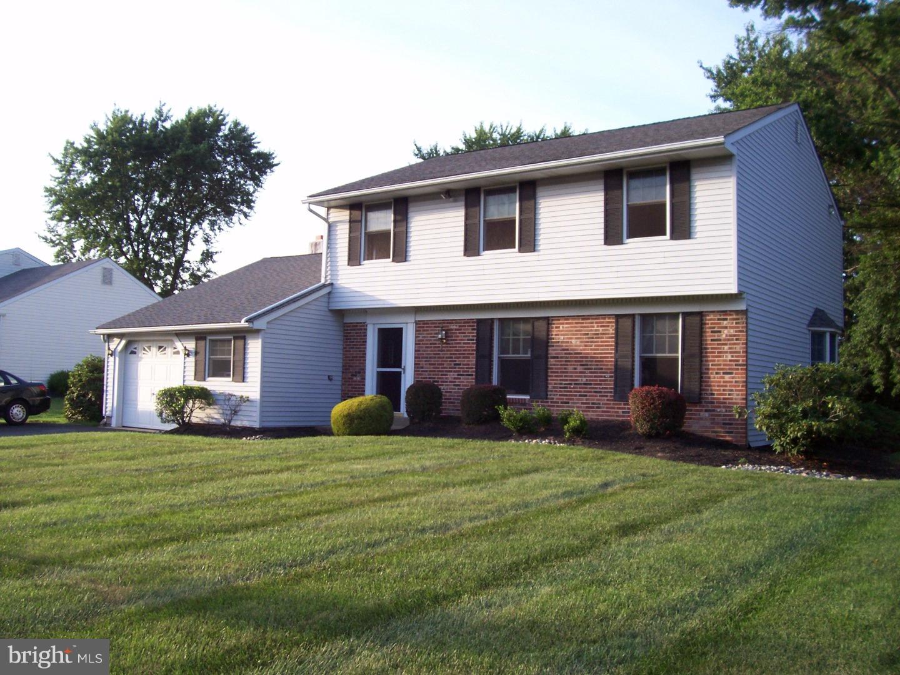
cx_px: 450
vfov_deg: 41.8
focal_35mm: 34
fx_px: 884
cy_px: 338
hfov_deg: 54.0
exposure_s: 1/253
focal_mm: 5.6
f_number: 2.7
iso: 80
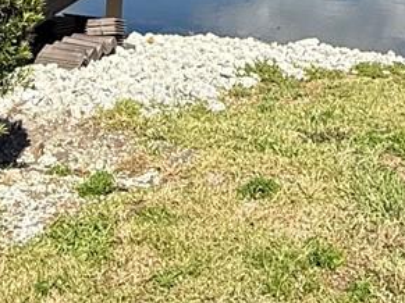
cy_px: -240
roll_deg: -2.2
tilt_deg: +3.5
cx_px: 324
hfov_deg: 24.9
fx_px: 901
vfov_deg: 16.2
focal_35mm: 77
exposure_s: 1/1368
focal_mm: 2.22
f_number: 2.2
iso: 50
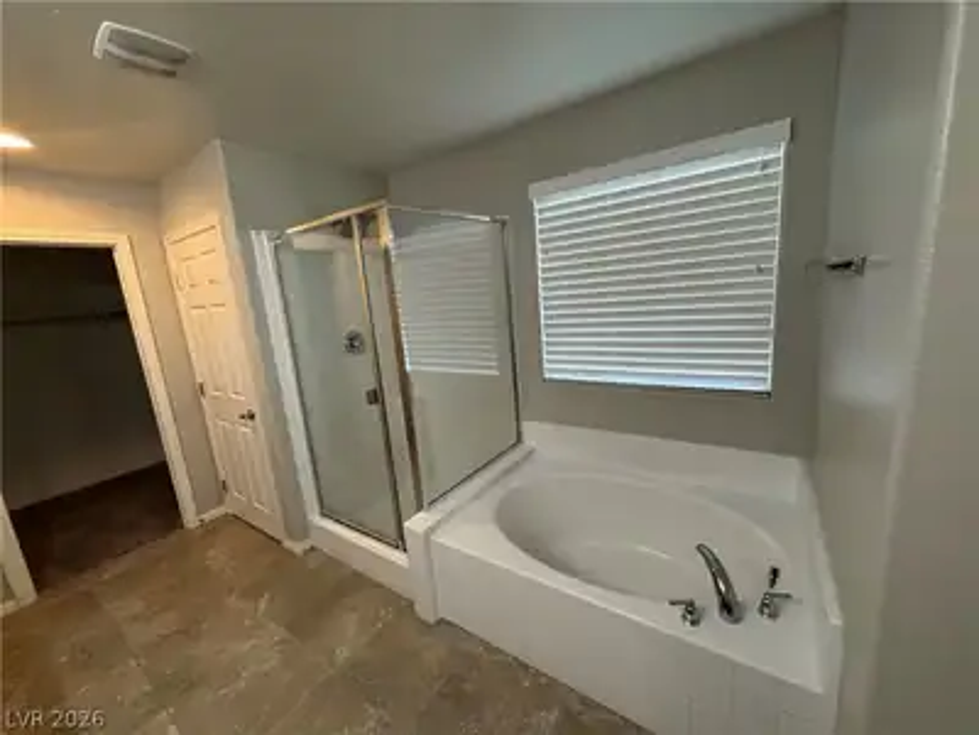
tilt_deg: -11.7
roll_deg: +4.7
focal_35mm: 14
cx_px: 490
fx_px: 396
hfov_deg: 102.1
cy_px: 368
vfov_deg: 85.7
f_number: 2.2
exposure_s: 1/120
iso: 250
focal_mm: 2.22
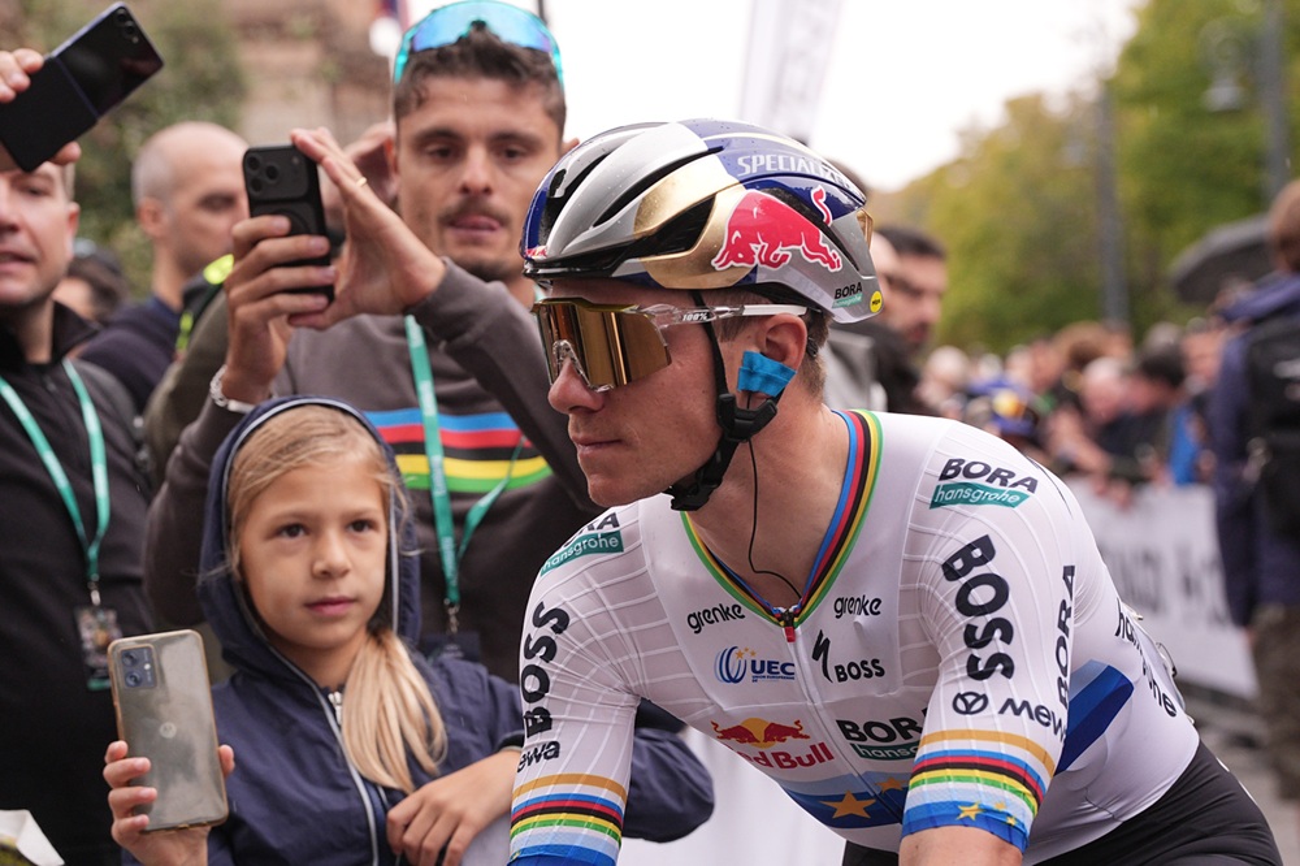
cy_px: 433
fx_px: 4007
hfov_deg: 18.4
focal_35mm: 111
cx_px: 650
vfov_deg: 12.3
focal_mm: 111
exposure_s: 1/640
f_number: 6.3
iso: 2000
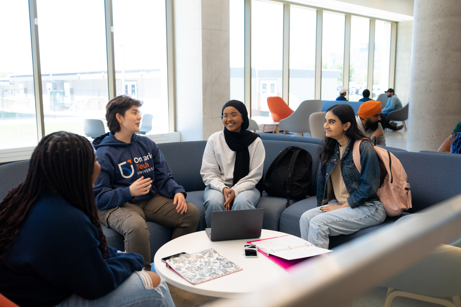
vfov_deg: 37.9
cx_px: 230
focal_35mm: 35
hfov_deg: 54.4
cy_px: 154
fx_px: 448
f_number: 2.8
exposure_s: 1/400
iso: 400
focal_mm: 35
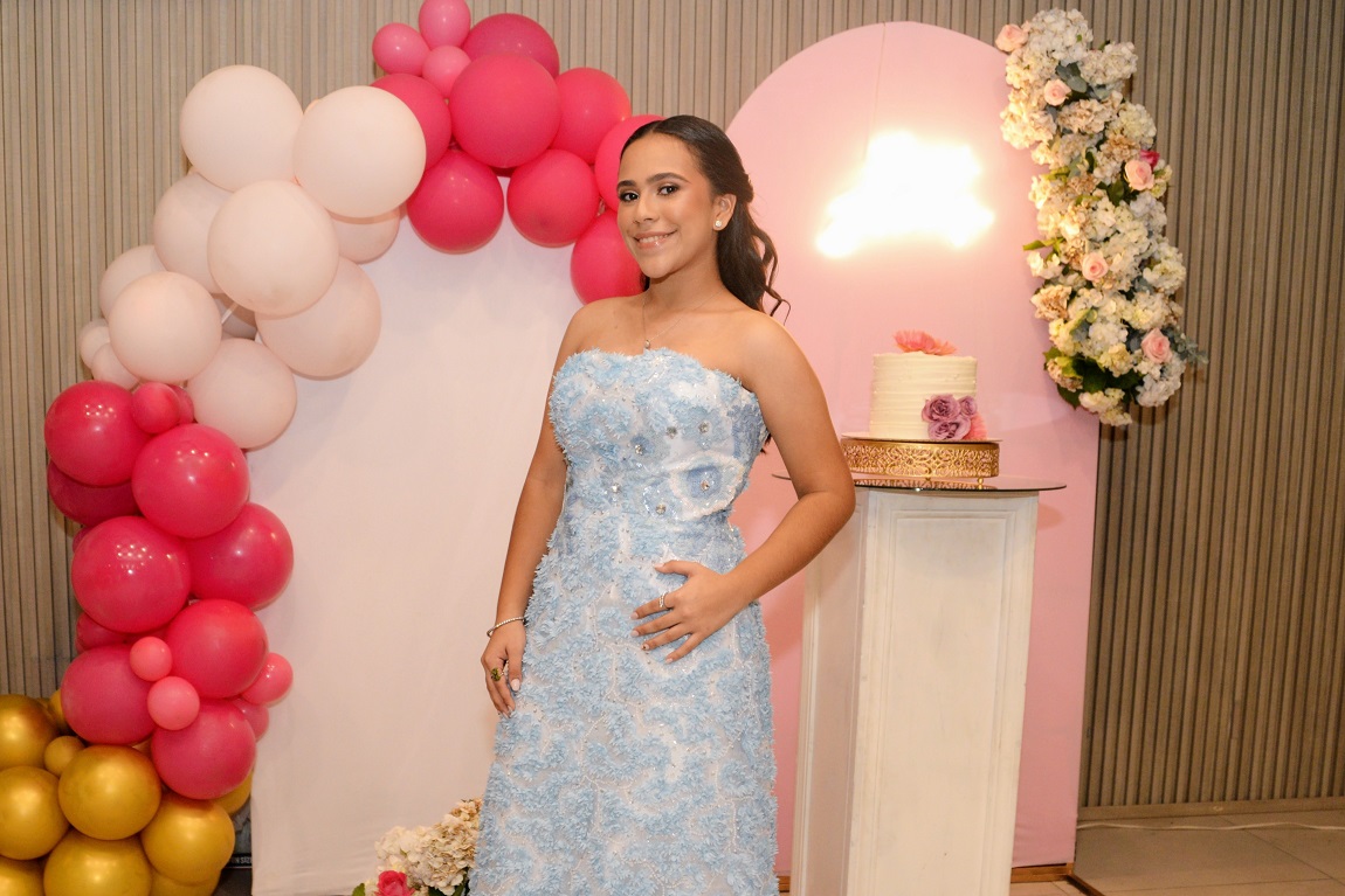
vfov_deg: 46.4
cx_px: 672
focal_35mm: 28
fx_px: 1046
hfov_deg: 65.5
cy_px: 448
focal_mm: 28
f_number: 3.5
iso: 1250
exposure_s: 1/125
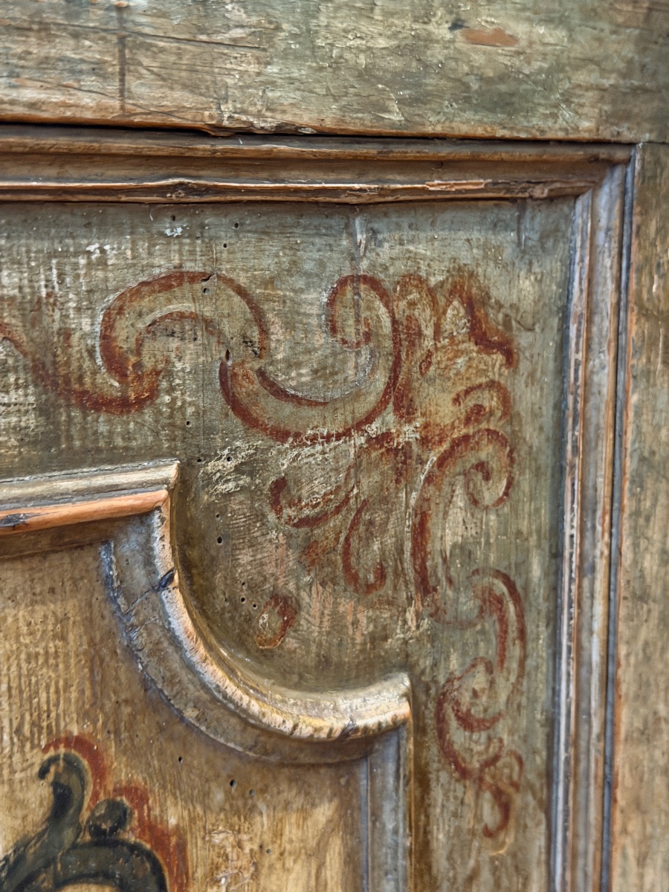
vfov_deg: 39.7
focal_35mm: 48
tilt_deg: -10.5
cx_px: 334
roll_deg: +0.4
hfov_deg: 30.3
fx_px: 1237
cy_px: 446
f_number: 1.78
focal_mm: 6.76
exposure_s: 1/25
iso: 640
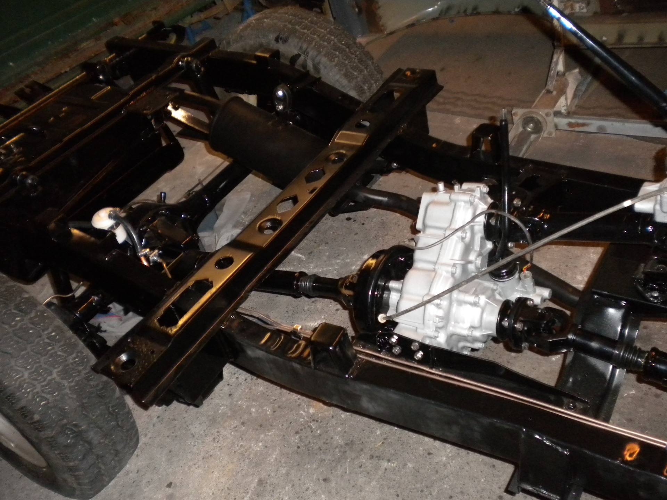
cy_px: 250
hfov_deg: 52.6
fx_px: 674
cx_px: 334
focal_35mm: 35
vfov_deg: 40.7
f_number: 3.1
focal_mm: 6.3
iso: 400
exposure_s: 1/30
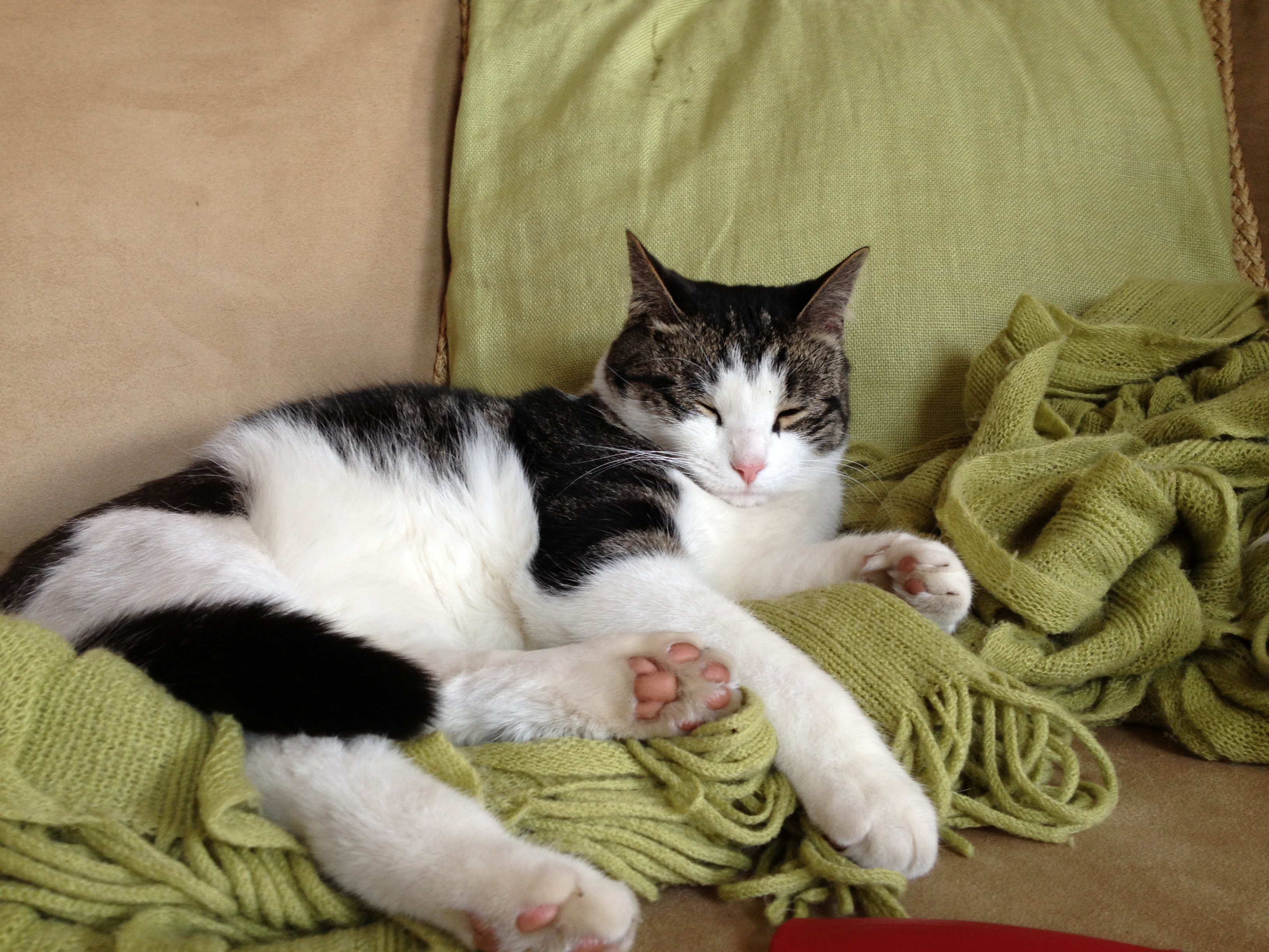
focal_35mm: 35
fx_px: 1283
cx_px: 634
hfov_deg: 52.6
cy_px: 476
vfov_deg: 40.7
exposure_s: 1/20
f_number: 2.4
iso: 50
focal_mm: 4.28
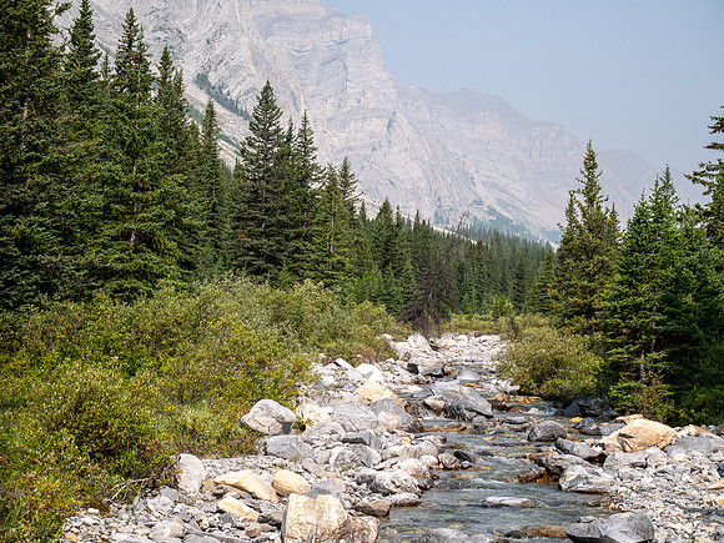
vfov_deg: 22.9
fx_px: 1339
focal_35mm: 64
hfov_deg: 30.3
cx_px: 362
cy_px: 272
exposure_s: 1/400
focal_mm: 32
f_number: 8
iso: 200
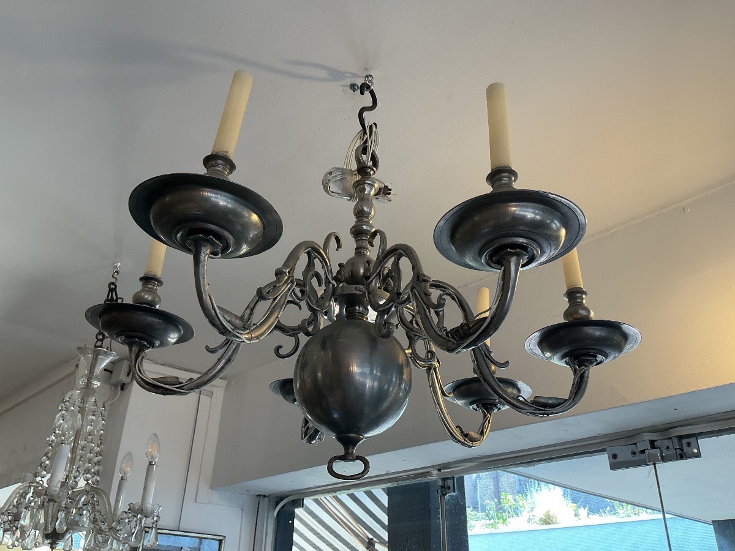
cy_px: 276
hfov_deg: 61.7
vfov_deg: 48.2
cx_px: 368
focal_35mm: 29
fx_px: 616
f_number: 1.8
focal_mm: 3
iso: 40
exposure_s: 1/50
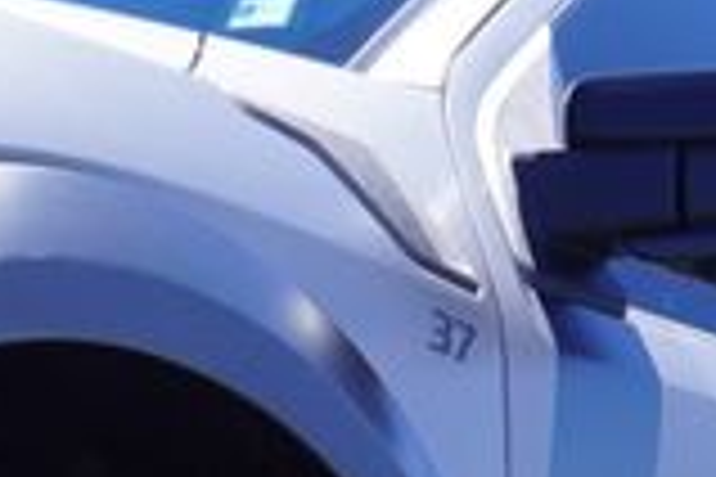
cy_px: 742
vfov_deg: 5.6
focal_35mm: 241
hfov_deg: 8.5
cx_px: -99
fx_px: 4797
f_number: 8
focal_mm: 25
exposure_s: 1/100
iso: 100
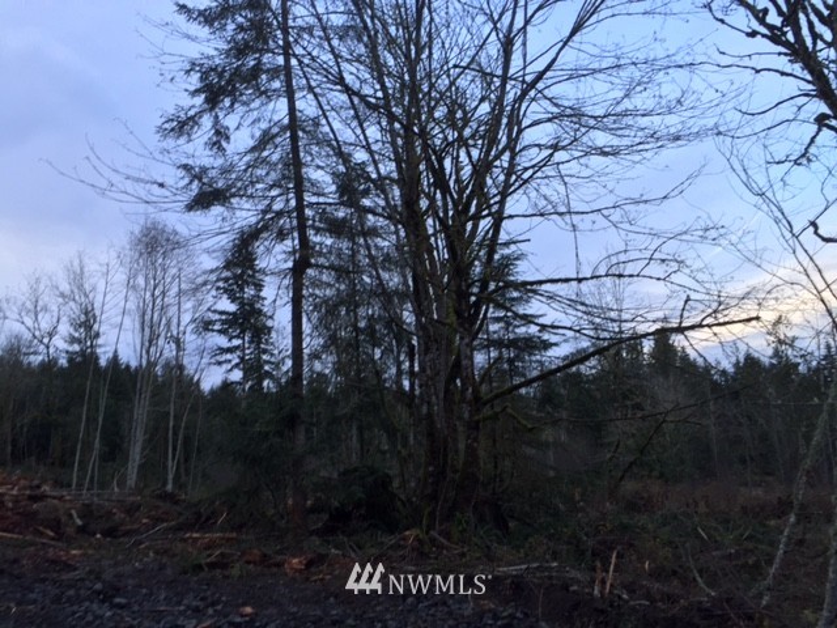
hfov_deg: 61.7
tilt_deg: +11.4
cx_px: 418
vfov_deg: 48.2
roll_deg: +3.8
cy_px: 314
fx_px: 701
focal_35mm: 29
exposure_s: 1/60
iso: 32
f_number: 2.2
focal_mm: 4.15
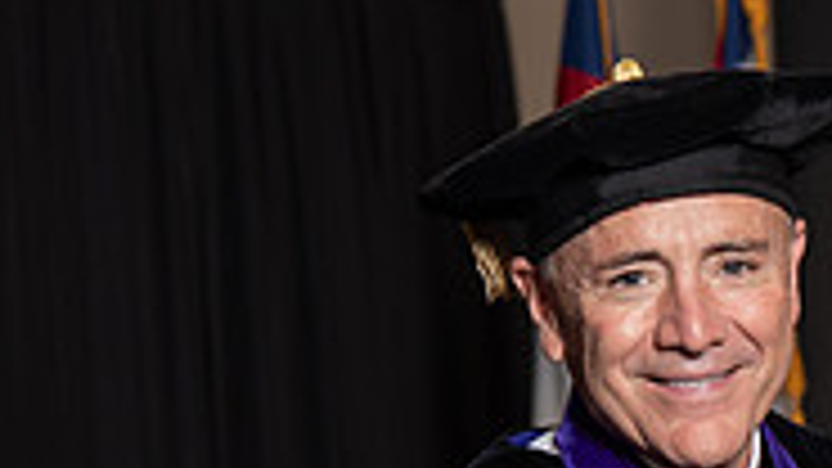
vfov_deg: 4.3
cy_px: 601
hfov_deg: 7.7
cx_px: 958
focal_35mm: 279
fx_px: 6154
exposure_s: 1/200
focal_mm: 85
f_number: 5
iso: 1000
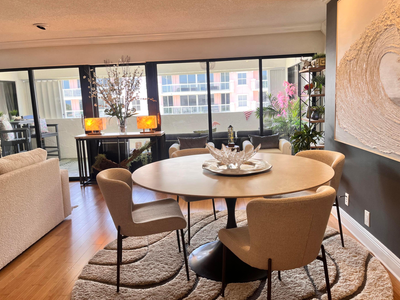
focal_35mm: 27
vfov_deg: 51.4
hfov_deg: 65.3
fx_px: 312
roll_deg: +2.7
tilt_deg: -8.5
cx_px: 205
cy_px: 150
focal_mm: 5.1
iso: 64
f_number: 1.6
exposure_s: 1/120
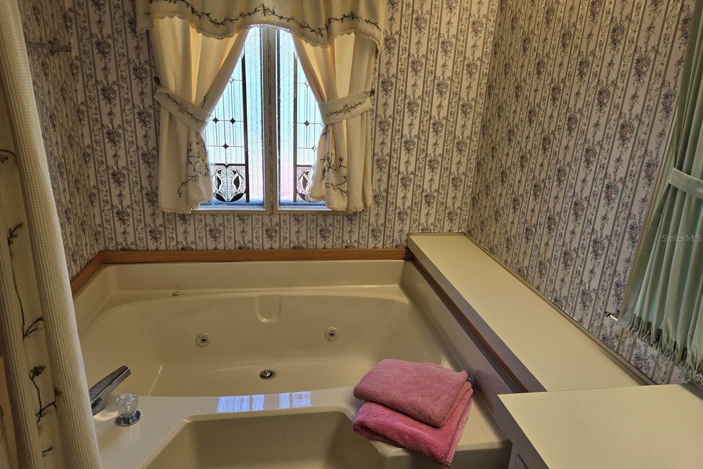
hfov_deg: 73.7
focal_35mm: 24
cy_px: 238
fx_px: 469
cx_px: 351
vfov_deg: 53.1
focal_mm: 5.4
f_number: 1.8
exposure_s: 1/120
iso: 50
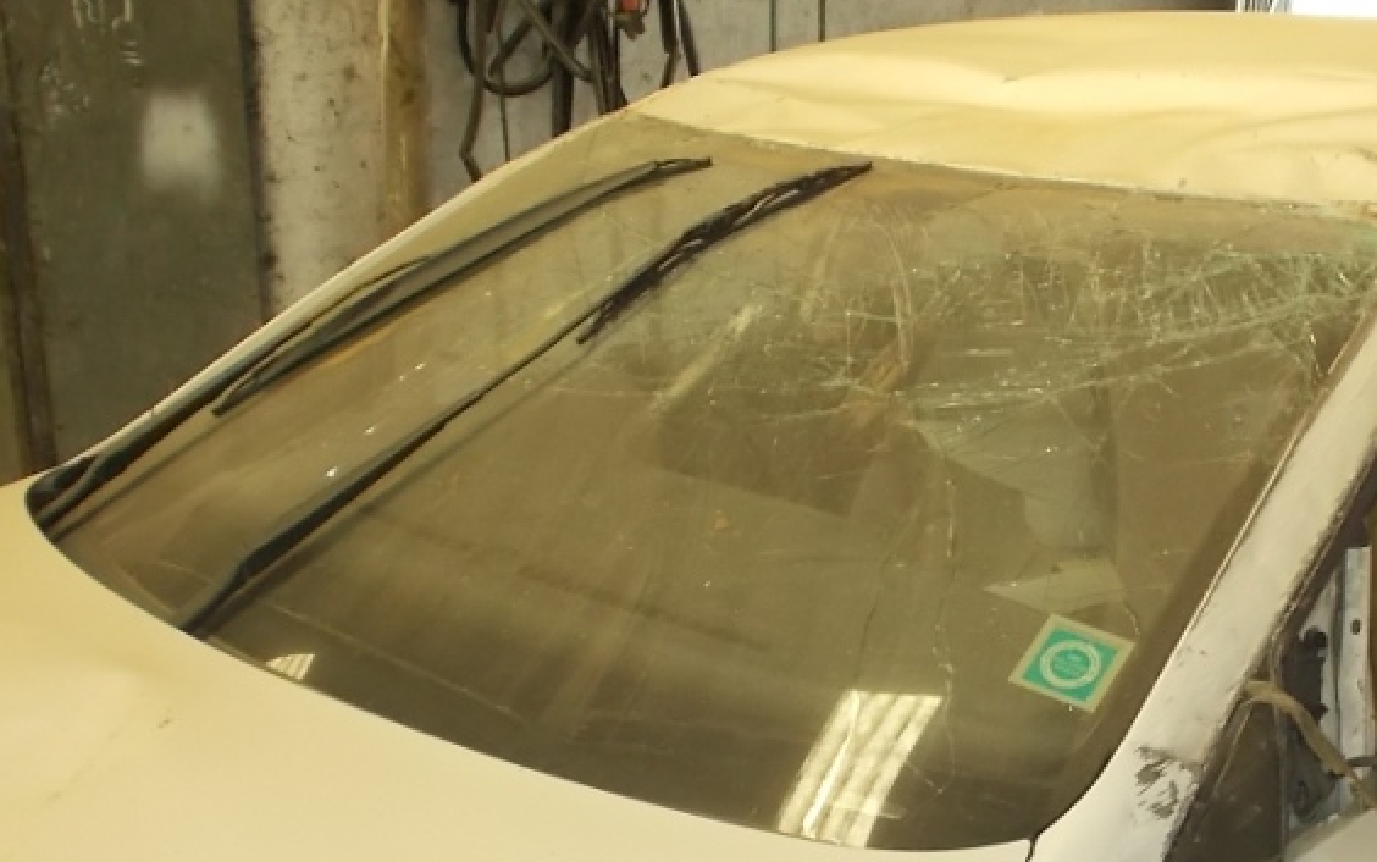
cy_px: 589
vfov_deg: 25.7
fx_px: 1877
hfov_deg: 39.4
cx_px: 1003
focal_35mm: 50
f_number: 3.2
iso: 200
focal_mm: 4.6
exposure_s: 1/25
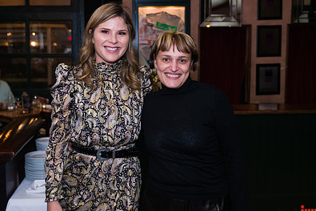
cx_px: 126
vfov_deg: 28.6
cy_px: 92
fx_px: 412
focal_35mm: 47
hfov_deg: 41.7
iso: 1600
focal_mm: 32
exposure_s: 1/125
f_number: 3.2
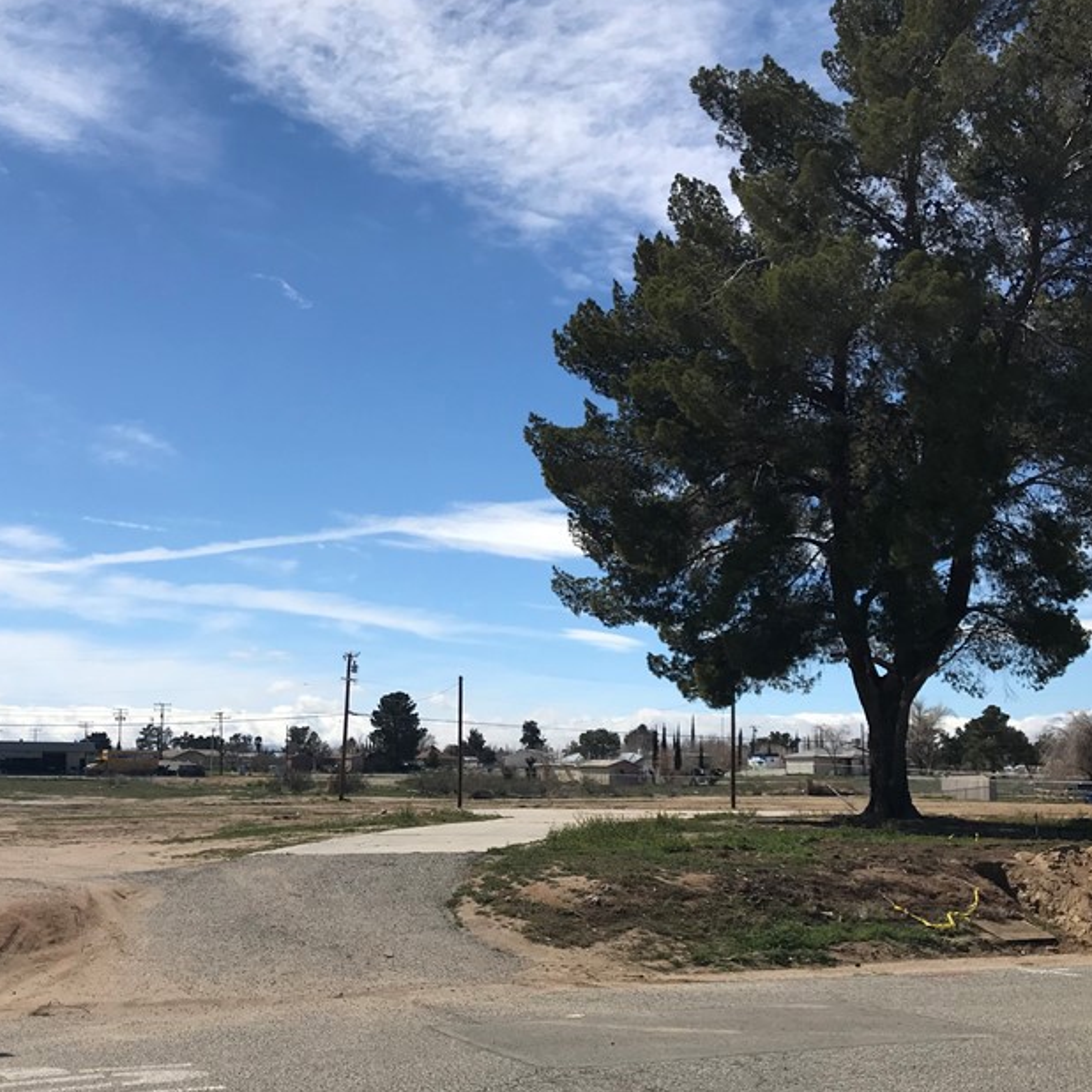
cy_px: 620
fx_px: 1463
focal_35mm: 41
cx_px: 417
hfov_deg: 40.7
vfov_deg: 40.8
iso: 20
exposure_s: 1/4566
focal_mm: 3.99
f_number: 1.8
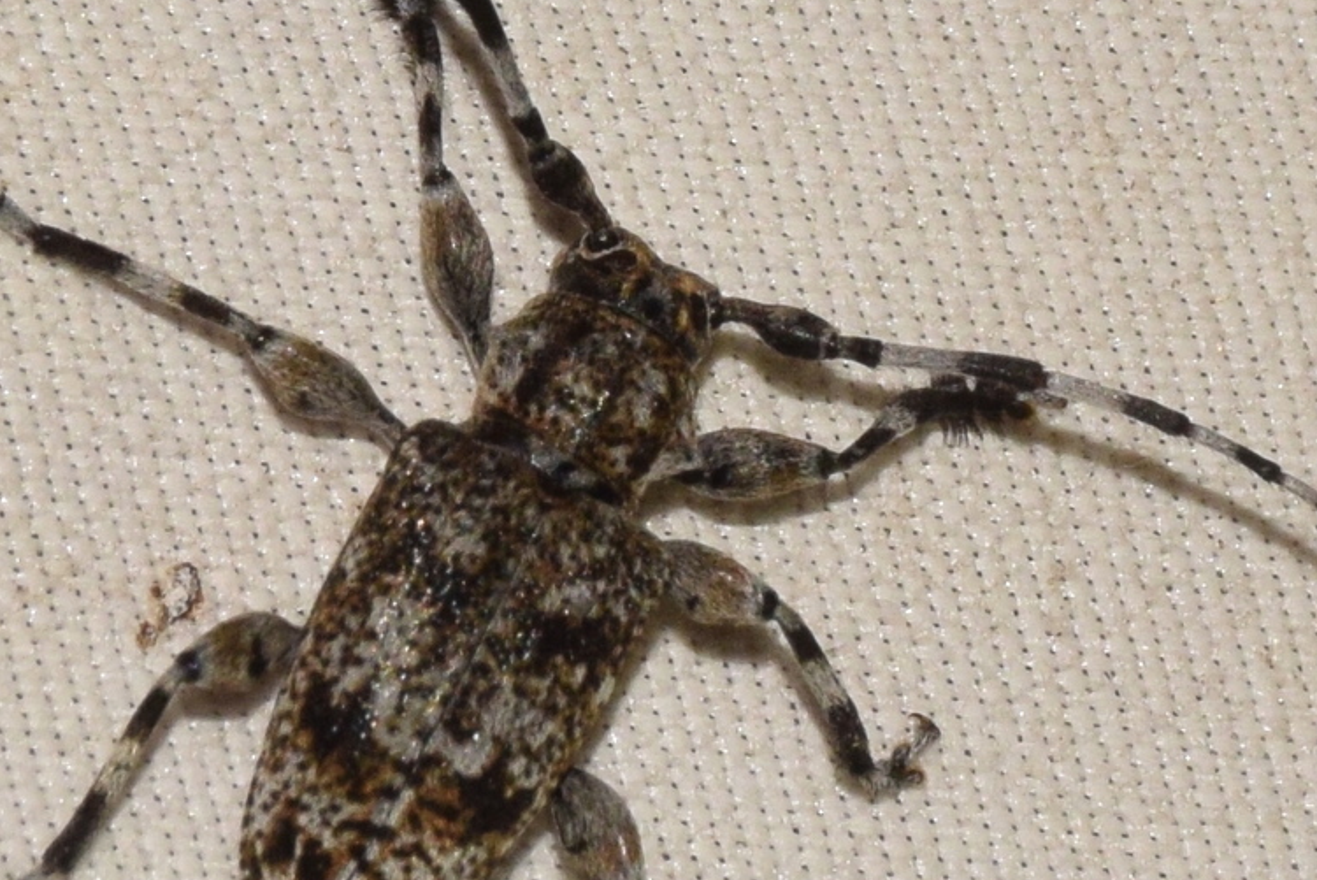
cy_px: 485
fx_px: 9810
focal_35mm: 268
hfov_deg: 7.7
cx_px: 556
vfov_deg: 5.1
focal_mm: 140
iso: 500
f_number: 14
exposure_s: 1/160
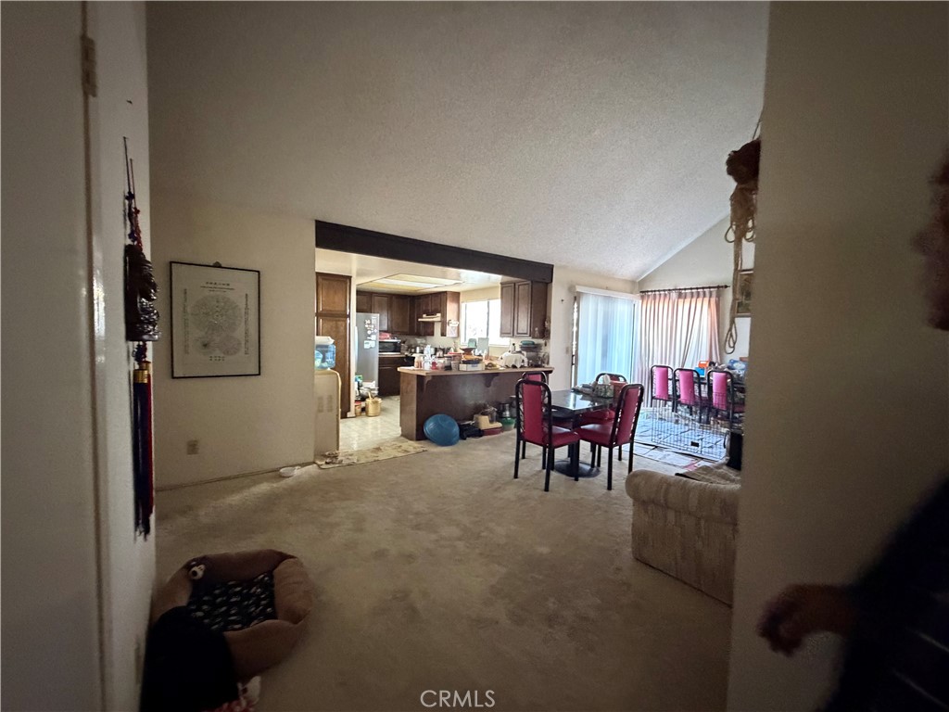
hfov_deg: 102.1
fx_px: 384
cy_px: 356
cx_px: 474
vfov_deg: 85.7
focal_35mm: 14
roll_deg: -1.4
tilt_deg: -4.1
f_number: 2.2
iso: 1250
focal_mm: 2.22
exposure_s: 1/48
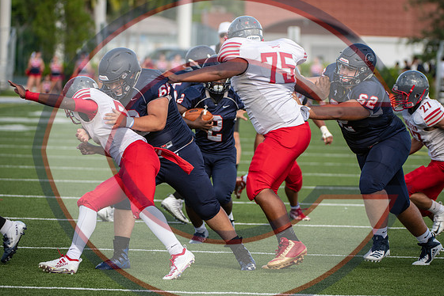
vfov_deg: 5.1
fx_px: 3356
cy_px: 128
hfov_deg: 7.6
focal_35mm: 272
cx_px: 241
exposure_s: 1/1000
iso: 250
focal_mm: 200
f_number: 4
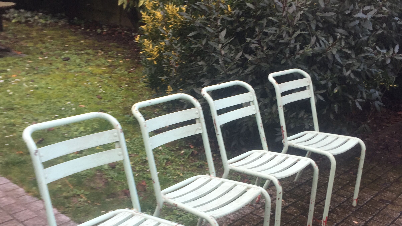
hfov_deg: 47.4
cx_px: 199
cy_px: 161
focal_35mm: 43
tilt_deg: -24.4
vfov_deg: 27.4
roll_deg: -3.7
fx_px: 458
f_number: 2.2
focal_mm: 4.15
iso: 40
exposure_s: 1/50
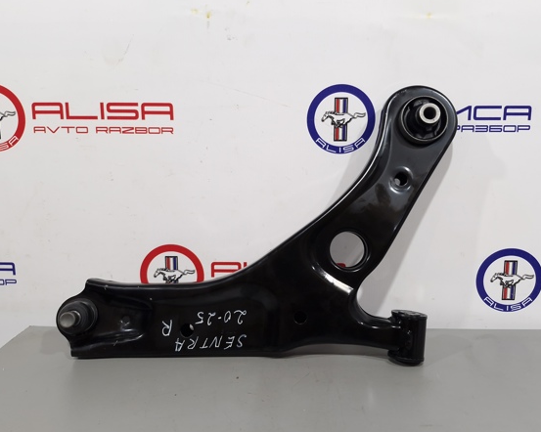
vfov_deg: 54.9
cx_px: 293
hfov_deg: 65.9
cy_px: 206
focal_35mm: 26
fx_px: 416
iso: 160
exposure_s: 1/50
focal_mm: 5.54
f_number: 1.8
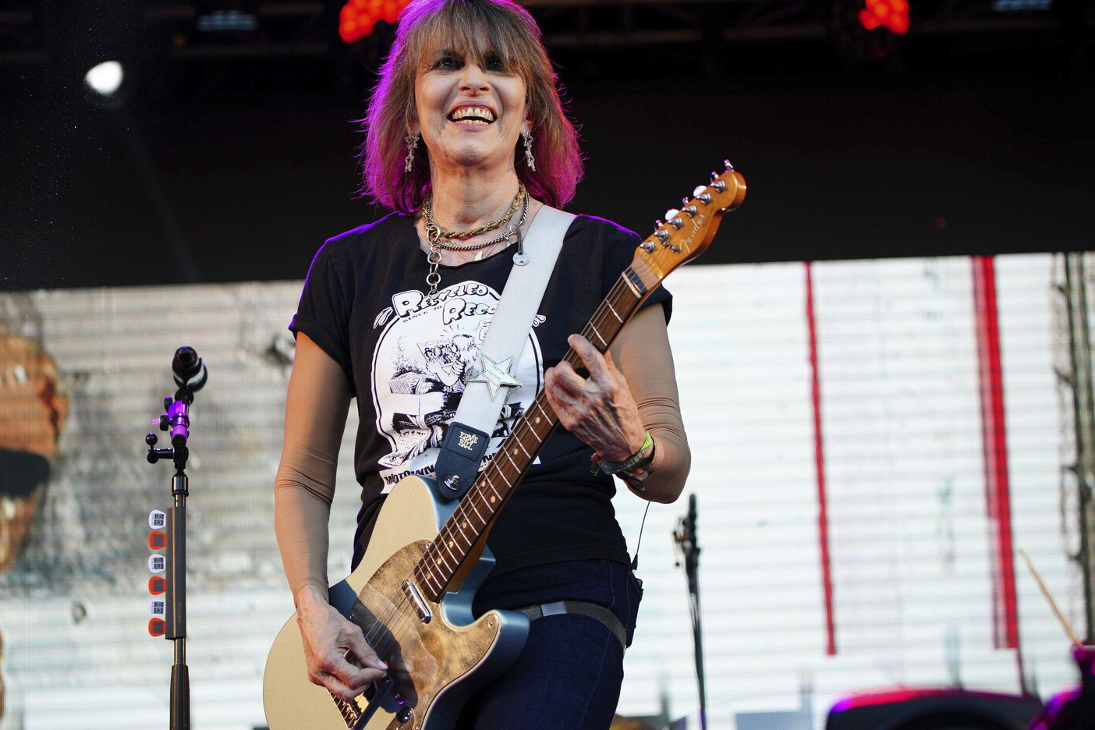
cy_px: 319
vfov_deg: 12.0
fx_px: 3467
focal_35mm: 114
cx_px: 490
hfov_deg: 17.9
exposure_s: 1/800
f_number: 4.5
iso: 2000
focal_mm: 100
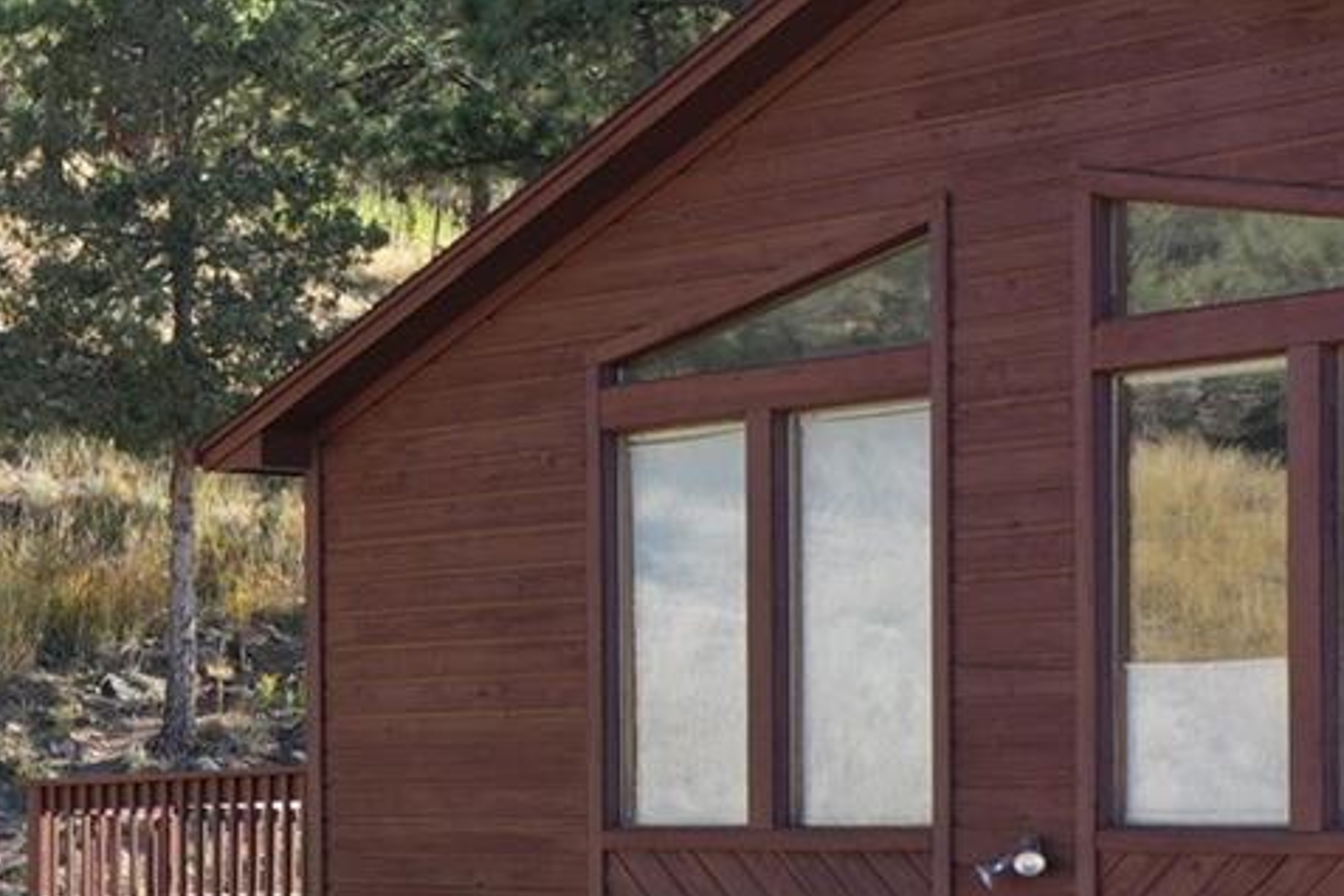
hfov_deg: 21.0
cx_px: 45
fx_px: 3509
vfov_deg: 14.3
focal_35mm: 94
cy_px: 913
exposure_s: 1/160
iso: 100
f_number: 4.5
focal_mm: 10.26
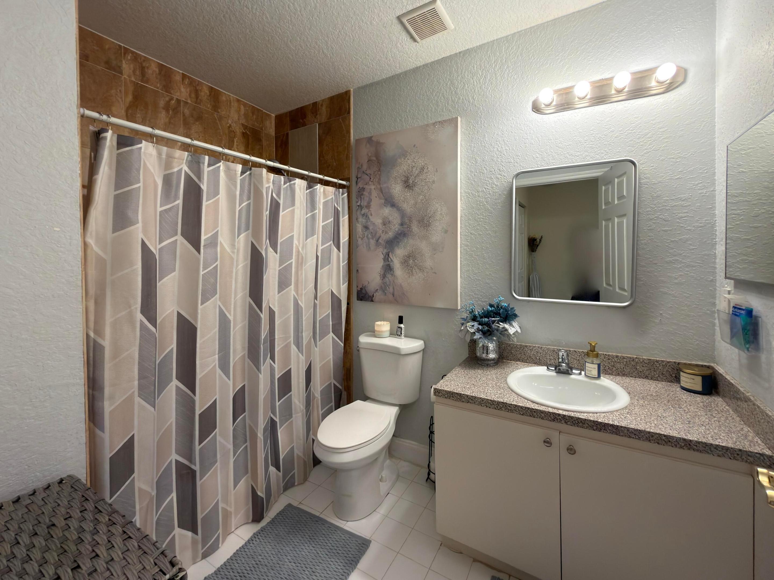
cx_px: 387
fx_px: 313
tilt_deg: -3.9
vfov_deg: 85.7
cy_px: 290
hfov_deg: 102.1
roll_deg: -0.7
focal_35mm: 14
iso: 80
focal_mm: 2.22
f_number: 2.2
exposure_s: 1/60
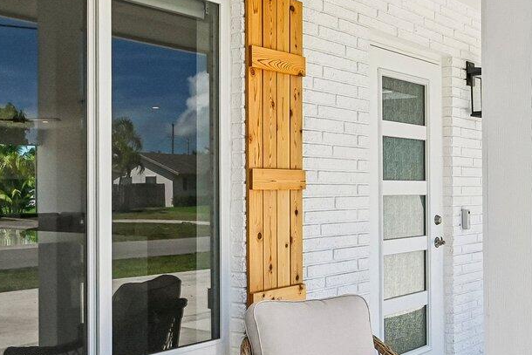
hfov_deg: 41.9
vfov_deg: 28.6
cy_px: 206
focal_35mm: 47
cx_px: 272
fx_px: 695
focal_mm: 14
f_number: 8
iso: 1000
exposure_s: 1/3200
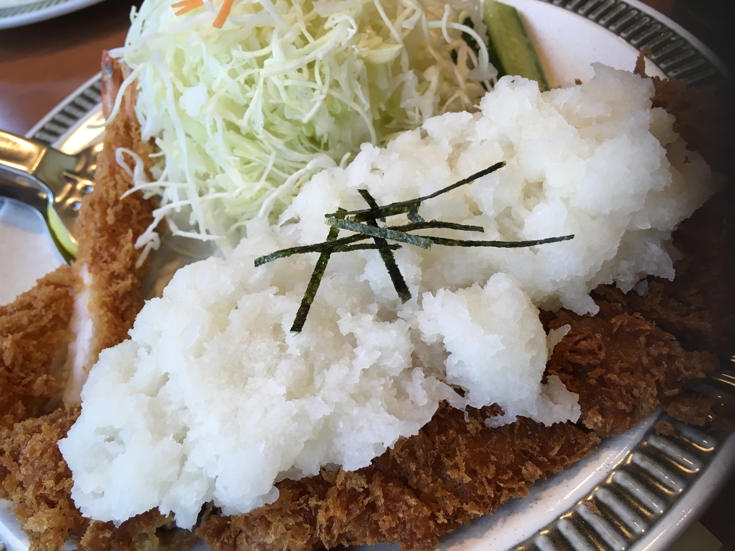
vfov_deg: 48.2
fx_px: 616
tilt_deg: -51.1
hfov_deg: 61.7
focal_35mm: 29
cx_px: 368
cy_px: 276
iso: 25
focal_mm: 4.15
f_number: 2.2
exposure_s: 1/40
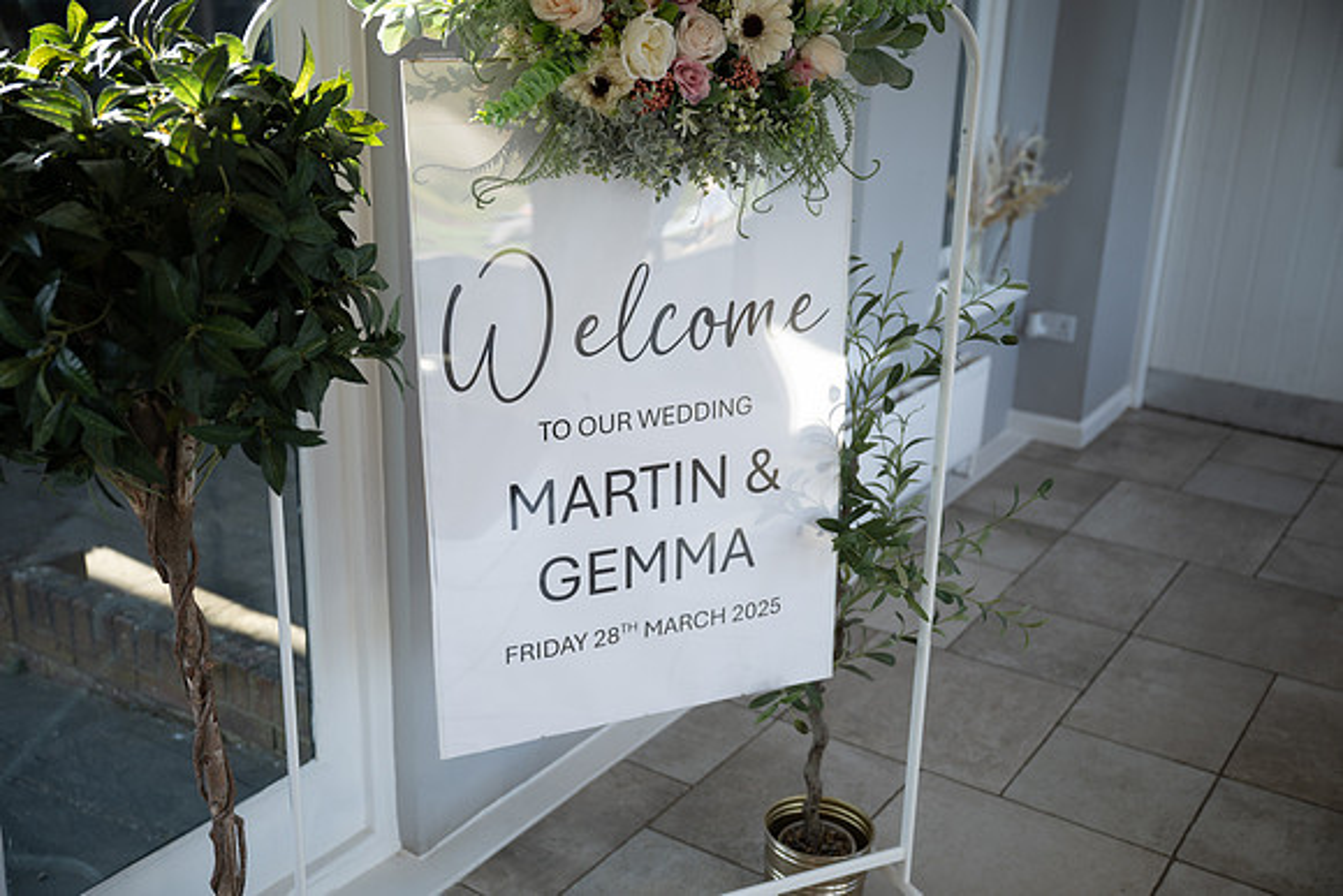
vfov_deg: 34.2
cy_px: 448
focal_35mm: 39
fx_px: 1455
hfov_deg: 49.5
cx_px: 672
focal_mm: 39
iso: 125
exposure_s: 1/160
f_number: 2.8
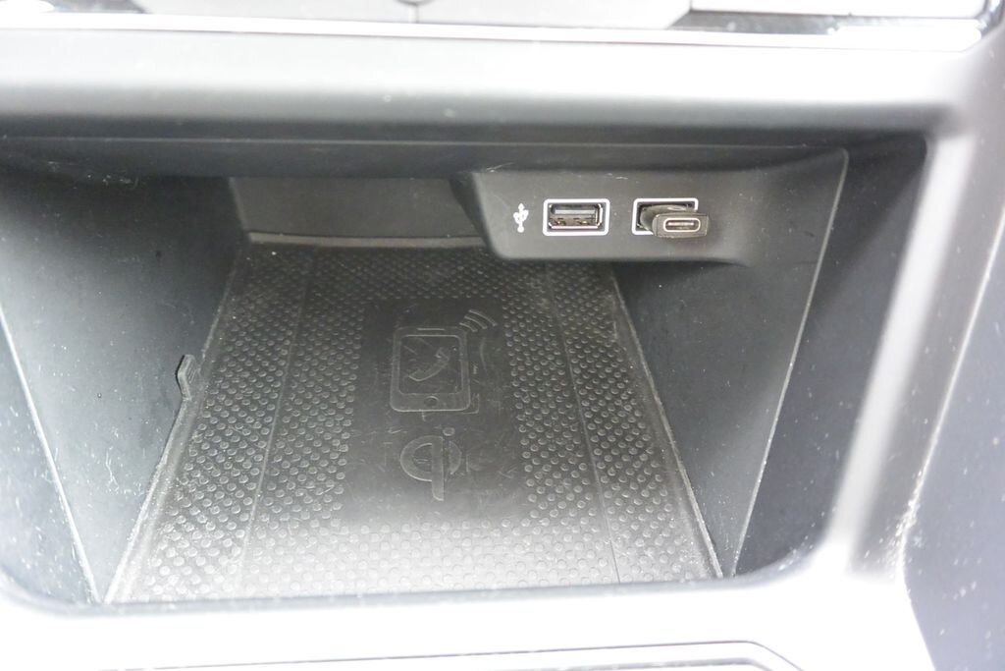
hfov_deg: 67.4
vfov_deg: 47.9
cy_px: 336
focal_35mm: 27
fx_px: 754
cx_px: 502
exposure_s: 1/30
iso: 1800
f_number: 3.5
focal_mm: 10
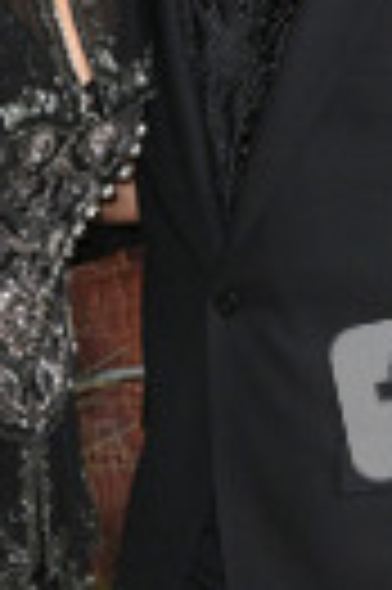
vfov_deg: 14.6
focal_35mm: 140
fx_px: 2293
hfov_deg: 9.8
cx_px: 153
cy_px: 149
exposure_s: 1/250
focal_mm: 46
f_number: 6.3
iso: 1000
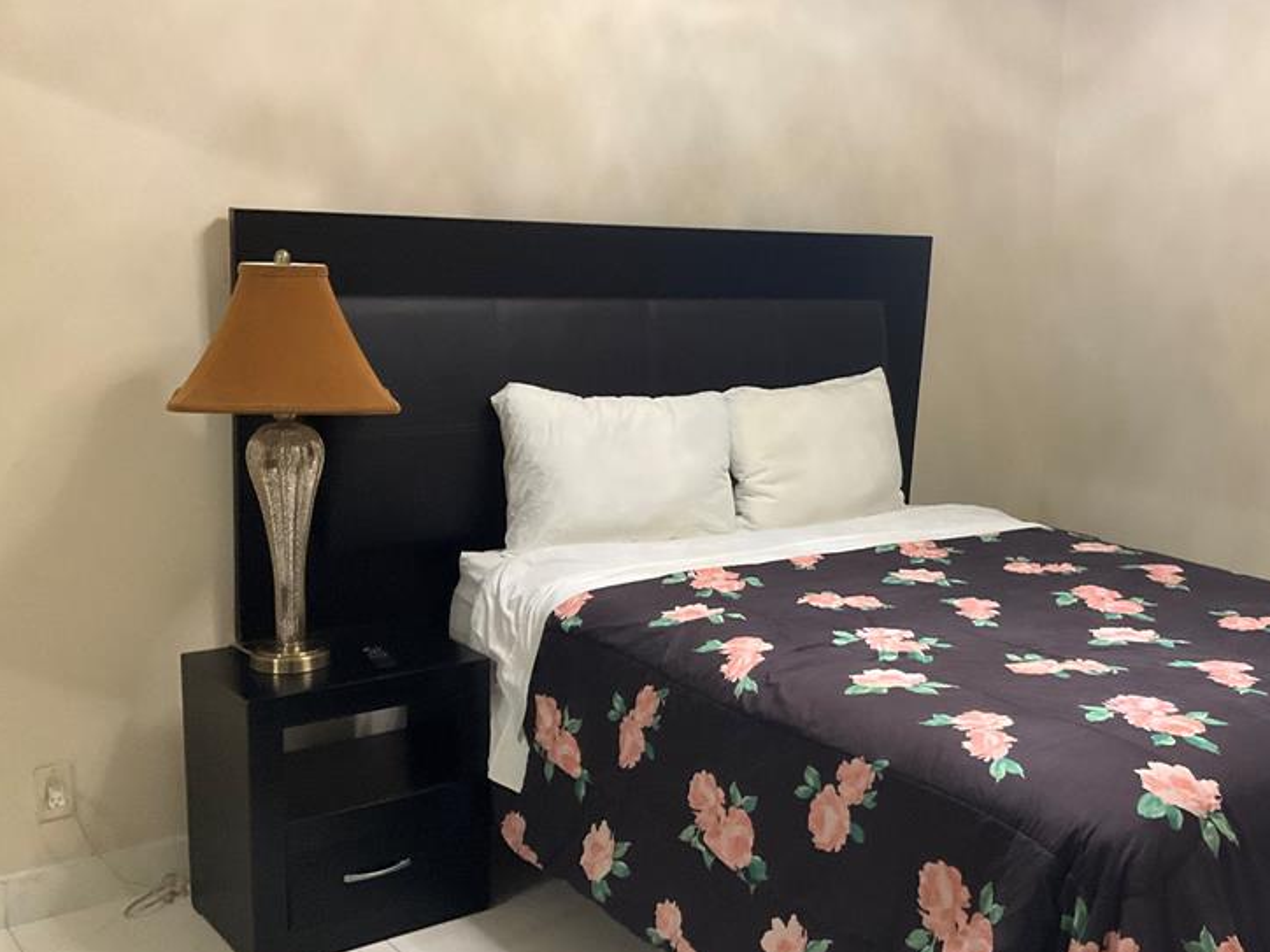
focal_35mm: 41
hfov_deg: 45.2
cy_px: 473
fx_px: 1504
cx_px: 835
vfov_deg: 35.1
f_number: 1.8
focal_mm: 3
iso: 200
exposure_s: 1/60
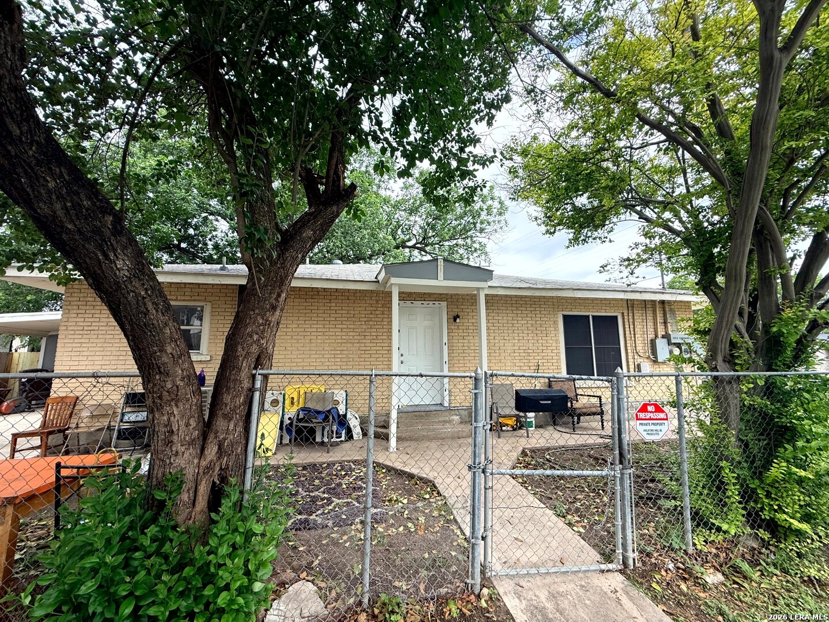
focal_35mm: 14
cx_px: 414
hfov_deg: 102.0
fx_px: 335
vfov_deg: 85.7
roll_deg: +0.1
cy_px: 311
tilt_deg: +8.2
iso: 64
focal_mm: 2.22
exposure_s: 1/602
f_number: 2.2
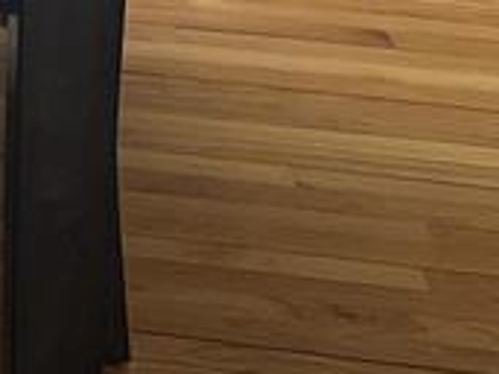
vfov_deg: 7.0
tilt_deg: -8.5
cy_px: -654
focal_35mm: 195
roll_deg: +1.2
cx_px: -1086
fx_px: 2809
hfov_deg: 8.3
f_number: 1.5
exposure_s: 1/107
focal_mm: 5.7
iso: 125
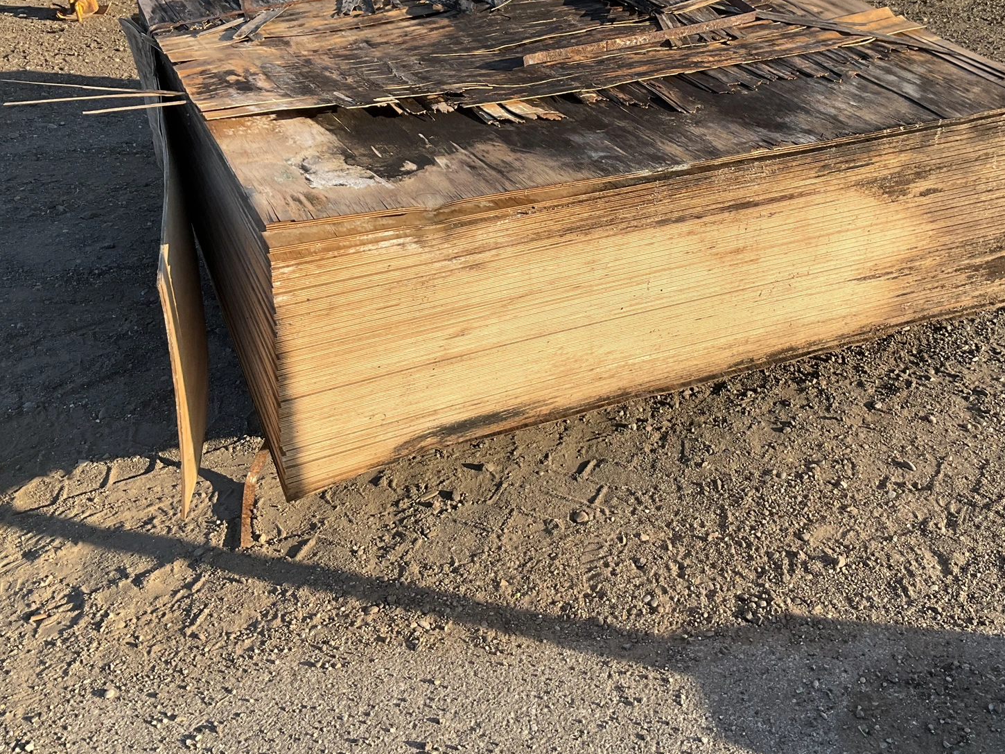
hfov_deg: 46.5
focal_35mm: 40
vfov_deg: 35.5
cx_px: 615
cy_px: 238
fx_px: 1162
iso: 25
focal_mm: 3
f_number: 1.8
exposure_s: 1/674
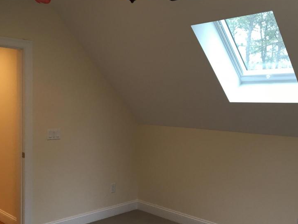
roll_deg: -0.4
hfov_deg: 45.8
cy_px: 120
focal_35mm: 41
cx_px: 156
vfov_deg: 35.1
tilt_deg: -2.3
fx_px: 353
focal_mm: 4.15
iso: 32
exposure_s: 1/30
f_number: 2.2
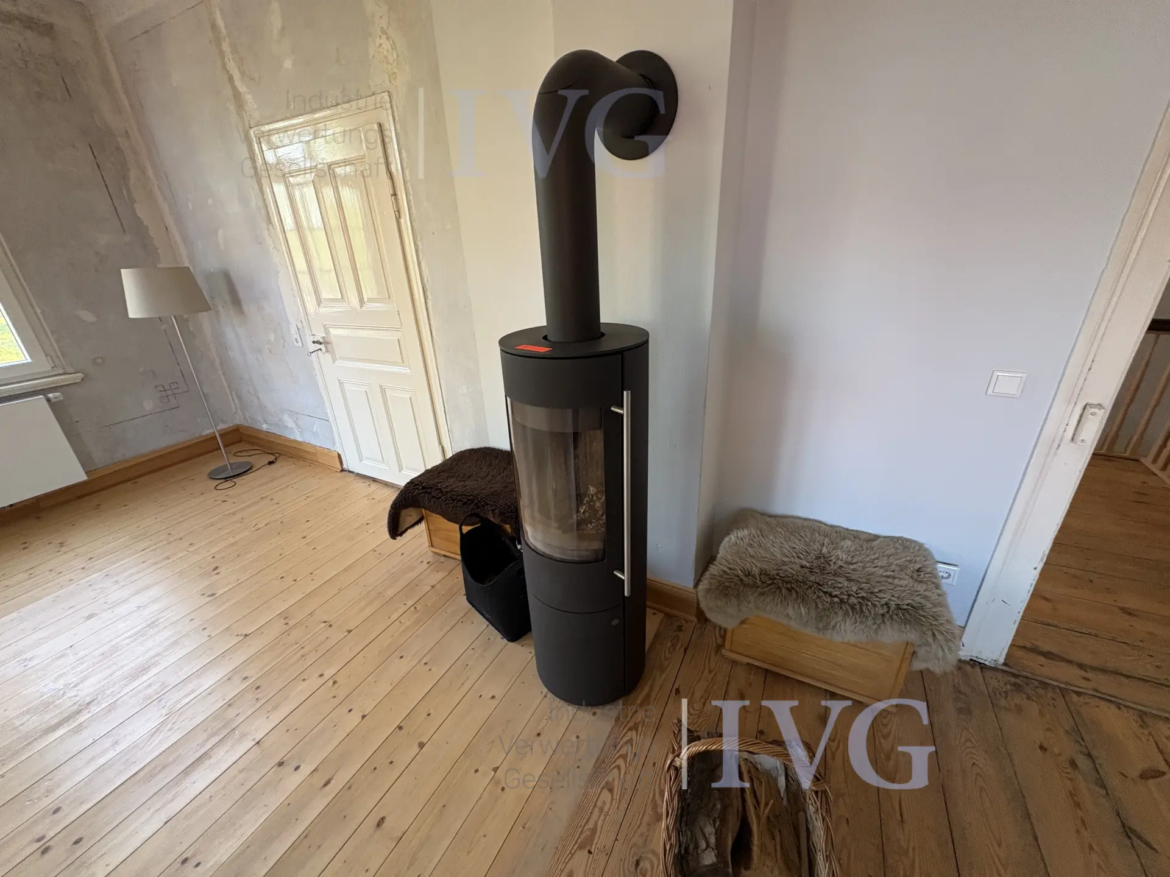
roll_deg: +1.9
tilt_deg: -21.6
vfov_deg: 85.7
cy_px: 438
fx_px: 473
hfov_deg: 102.1
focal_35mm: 14
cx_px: 585
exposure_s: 1/60
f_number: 2.2
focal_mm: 2.22
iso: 320
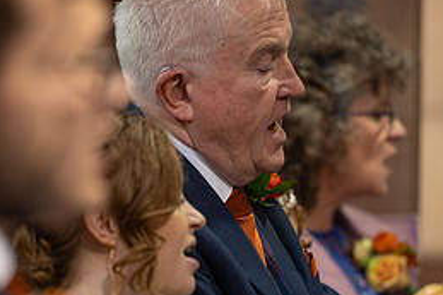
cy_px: 216
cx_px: 205
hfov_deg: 4.7
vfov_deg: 3.1
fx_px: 5371
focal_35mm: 437
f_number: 2.8
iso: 1600
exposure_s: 1/160
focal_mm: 195
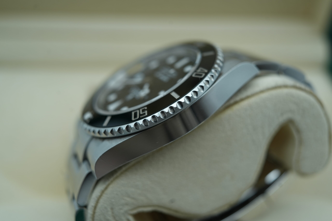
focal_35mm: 35
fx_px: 323
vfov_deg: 37.9
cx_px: 166
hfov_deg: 54.4
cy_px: 110
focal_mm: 35
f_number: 5
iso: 400
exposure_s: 1/250
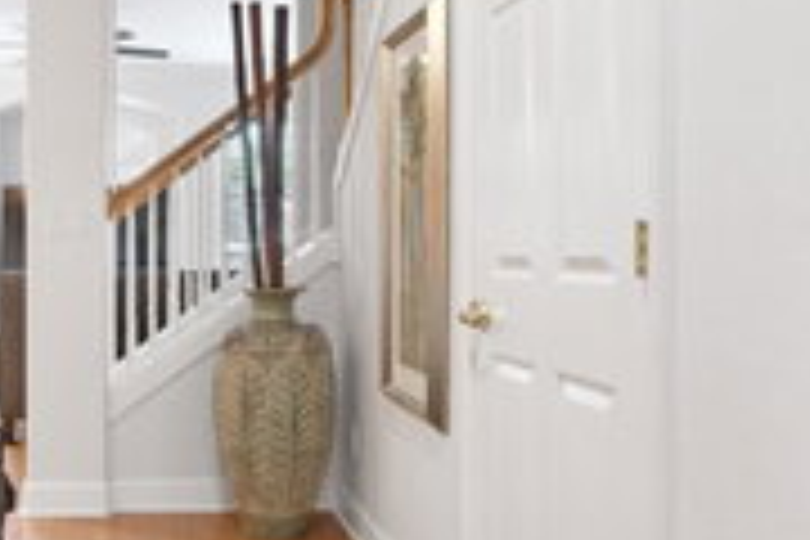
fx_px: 900
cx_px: 162
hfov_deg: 46.0
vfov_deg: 33.4
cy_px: 261
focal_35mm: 40
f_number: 11
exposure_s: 1/3
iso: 320
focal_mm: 10
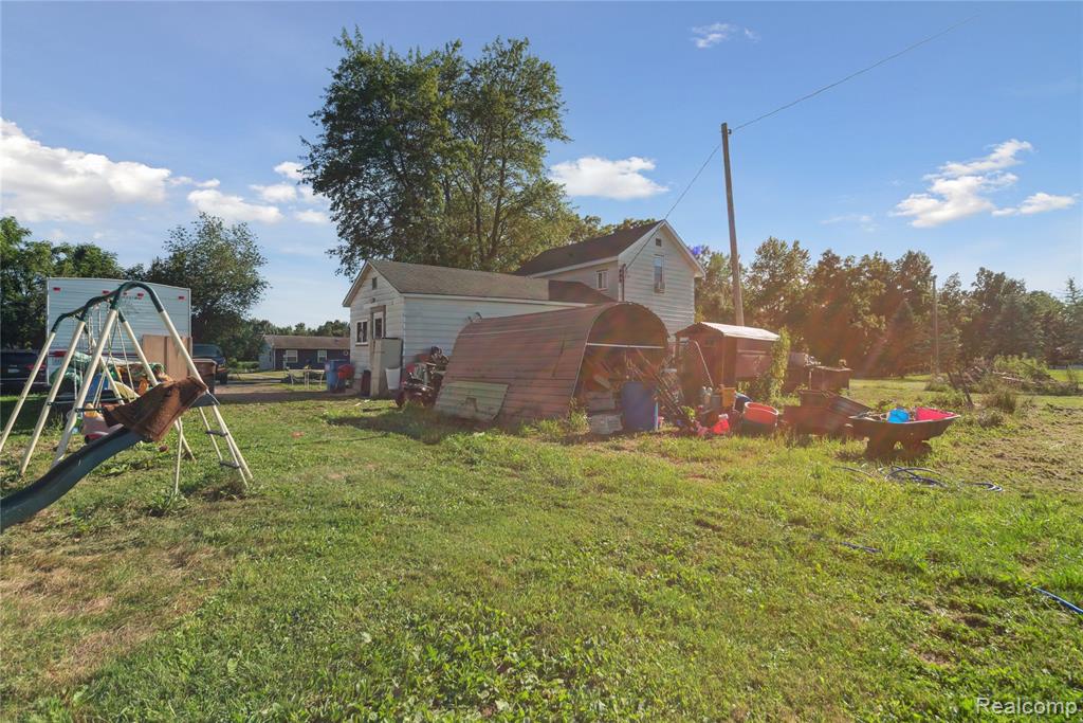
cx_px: 542
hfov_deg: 86.9
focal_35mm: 19
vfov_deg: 64.6
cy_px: 362
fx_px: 572
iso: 400
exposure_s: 1/1250
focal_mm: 19
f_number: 8
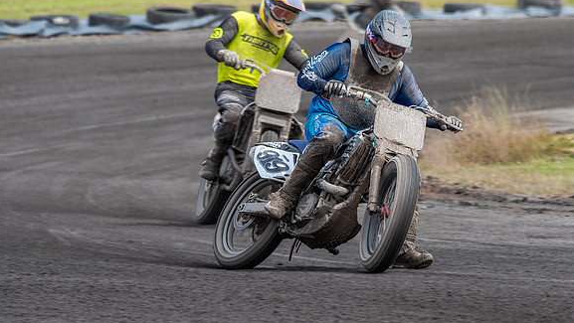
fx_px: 9348
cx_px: 377
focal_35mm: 614
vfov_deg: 2.0
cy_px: 167
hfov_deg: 3.5
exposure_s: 1/250
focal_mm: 340
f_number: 7.1
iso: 200
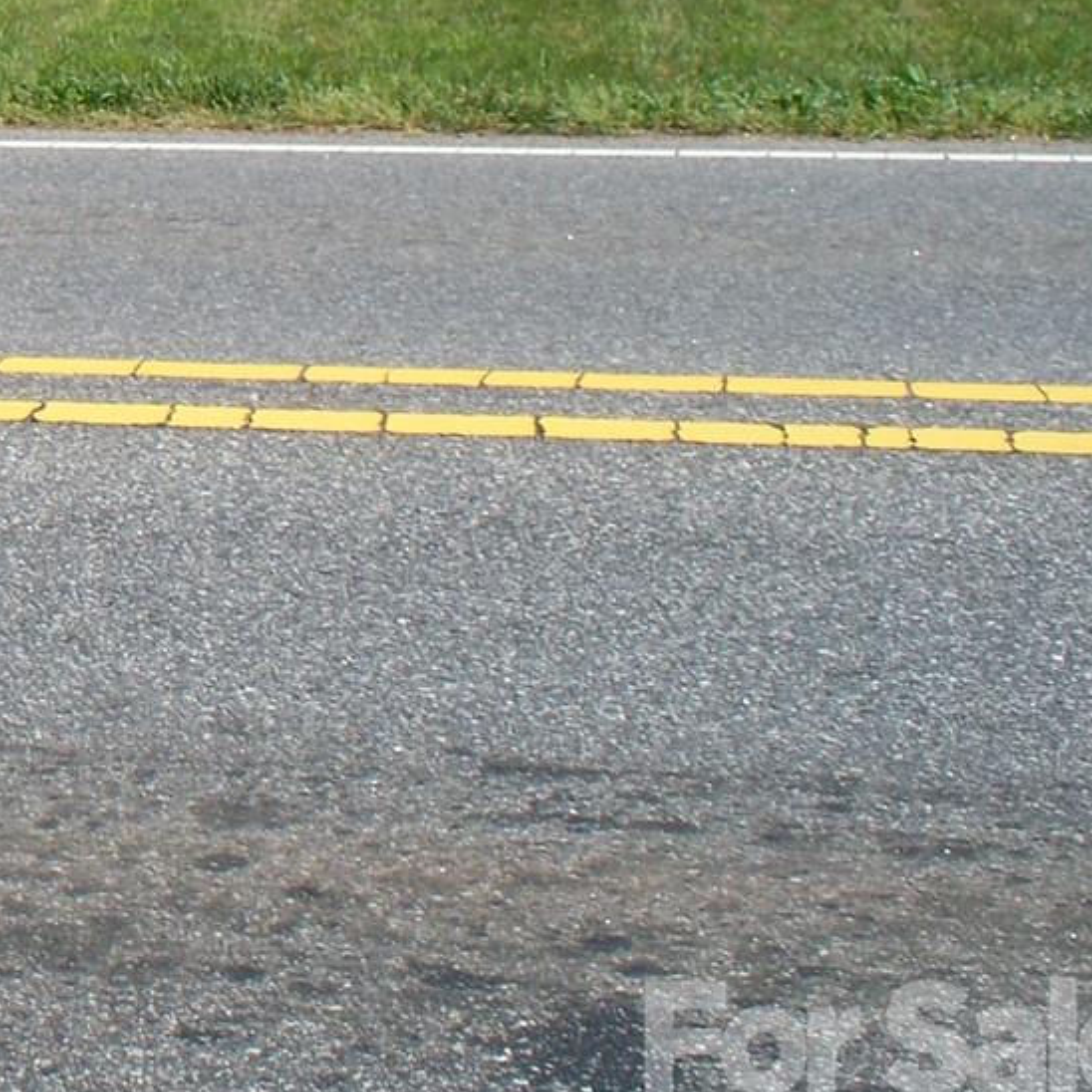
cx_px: -739
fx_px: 4247
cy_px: -175
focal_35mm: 119
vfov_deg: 14.3
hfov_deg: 13.5
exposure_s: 1/500
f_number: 5
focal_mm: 7.54
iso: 64
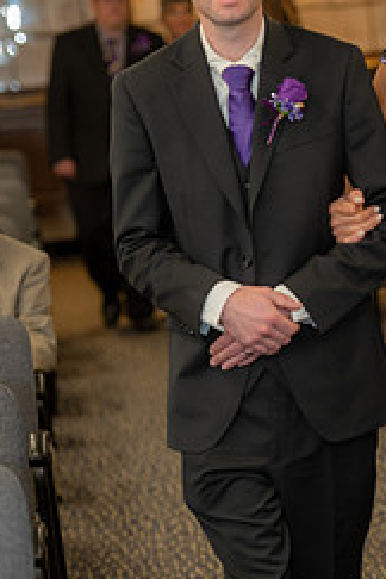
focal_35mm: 189
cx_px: 307
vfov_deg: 10.9
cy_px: 307
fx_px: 3040
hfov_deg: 7.3
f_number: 2.8
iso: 400
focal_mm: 102
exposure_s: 1/80
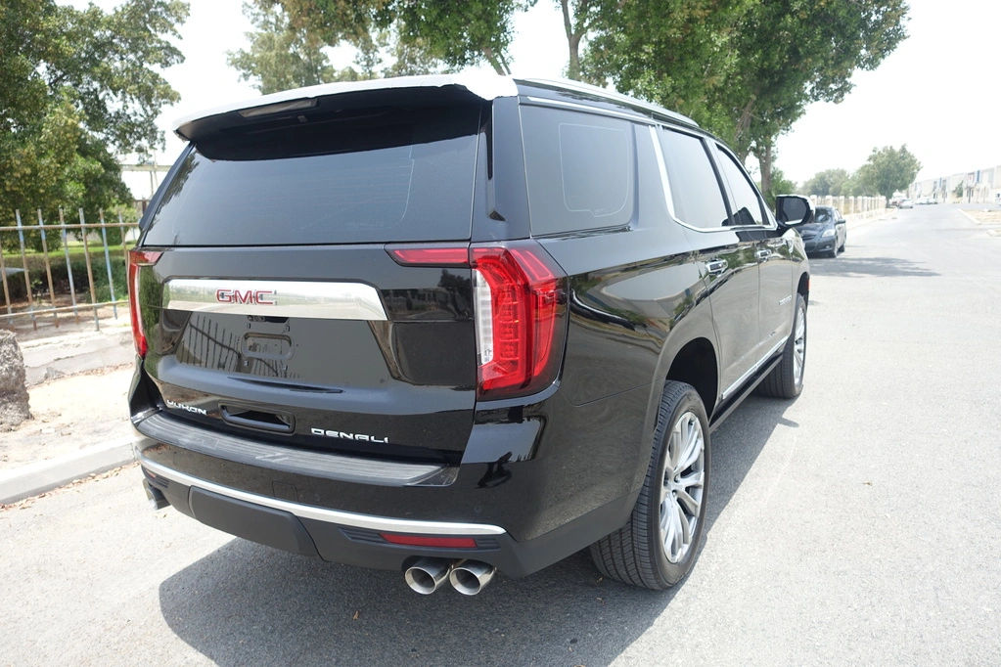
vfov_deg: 53.1
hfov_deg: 73.7
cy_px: 334
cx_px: 500
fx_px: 667
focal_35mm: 24
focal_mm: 8.8
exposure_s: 1/100
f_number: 5.6
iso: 125
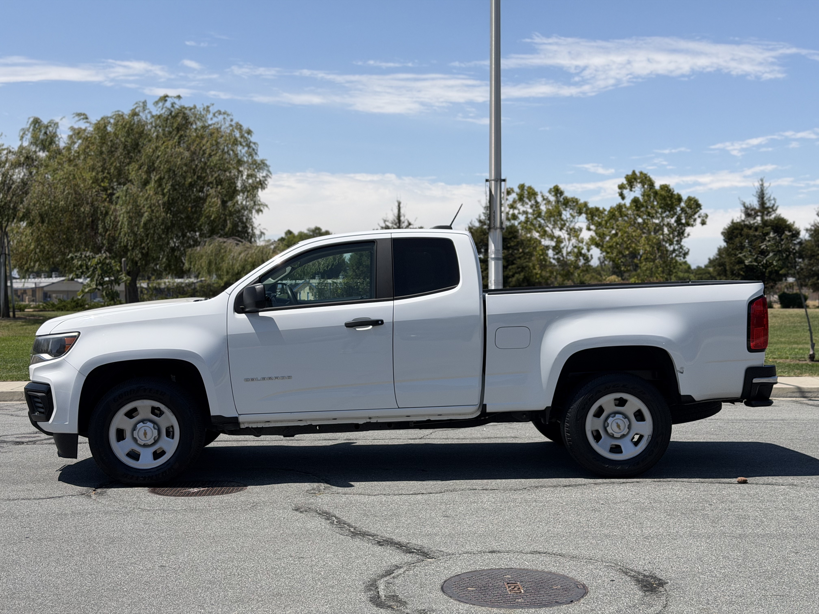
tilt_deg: -0.1
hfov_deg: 39.7
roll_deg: +0.5
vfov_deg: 30.3
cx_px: 410
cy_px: 307
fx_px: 1136
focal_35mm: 48
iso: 64
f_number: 1.78
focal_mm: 6.76
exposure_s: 1/7874
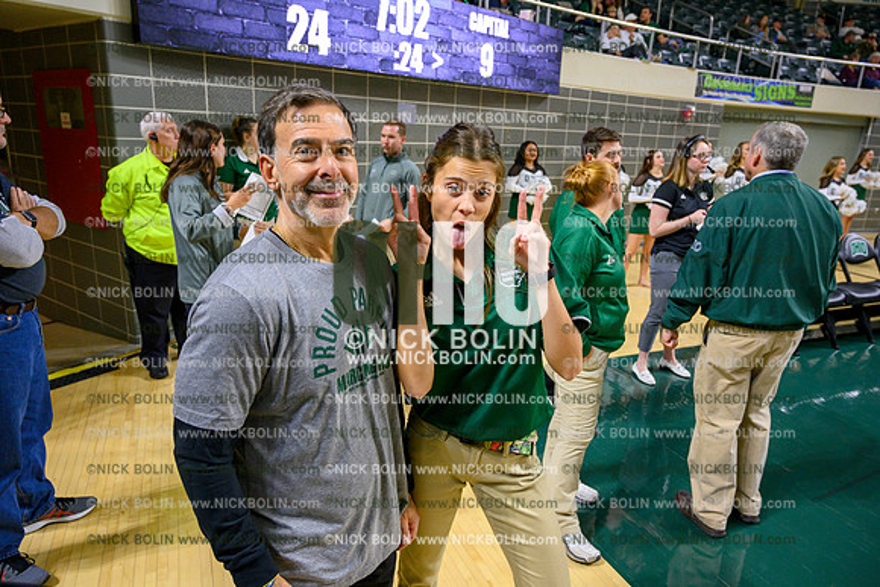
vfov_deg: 53.2
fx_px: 587
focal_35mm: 24
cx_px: 440
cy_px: 294
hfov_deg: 73.7
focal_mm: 24
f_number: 4.5
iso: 3200
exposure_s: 1/200
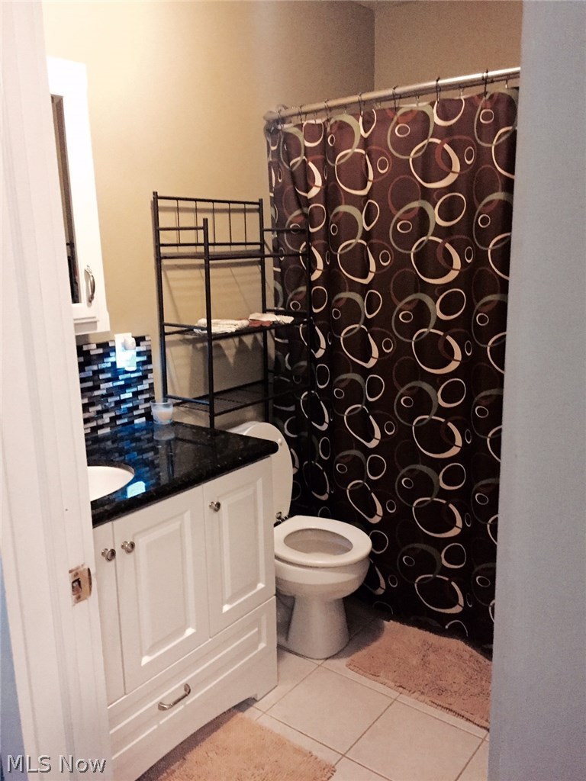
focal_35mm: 29
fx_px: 655
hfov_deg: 48.2
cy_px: 390
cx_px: 293
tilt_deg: -10.0
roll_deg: +1.8
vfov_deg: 61.7
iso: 320
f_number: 2.2
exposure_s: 1/15
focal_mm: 4.15
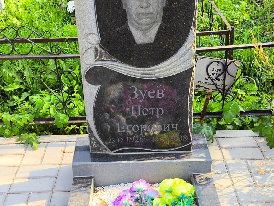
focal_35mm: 50
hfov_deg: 38.2
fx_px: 396
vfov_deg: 29.1
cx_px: 137
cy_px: 103
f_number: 1.7
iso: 50
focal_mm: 4.71
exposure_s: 1/303
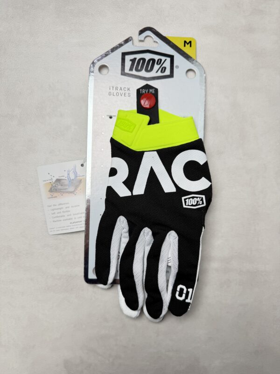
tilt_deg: -77.2
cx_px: 140
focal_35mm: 24
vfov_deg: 71.6
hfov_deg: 56.8
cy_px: 187
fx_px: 259
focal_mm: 6.76
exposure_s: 1/100
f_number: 1.78
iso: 80
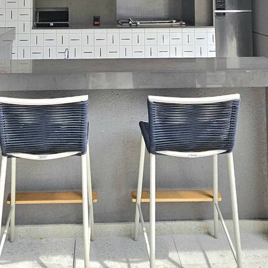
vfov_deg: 36.1
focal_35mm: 38
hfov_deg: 43.5
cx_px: 100
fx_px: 333
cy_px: -38
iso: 50
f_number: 2.2
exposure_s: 1/417
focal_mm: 2.2
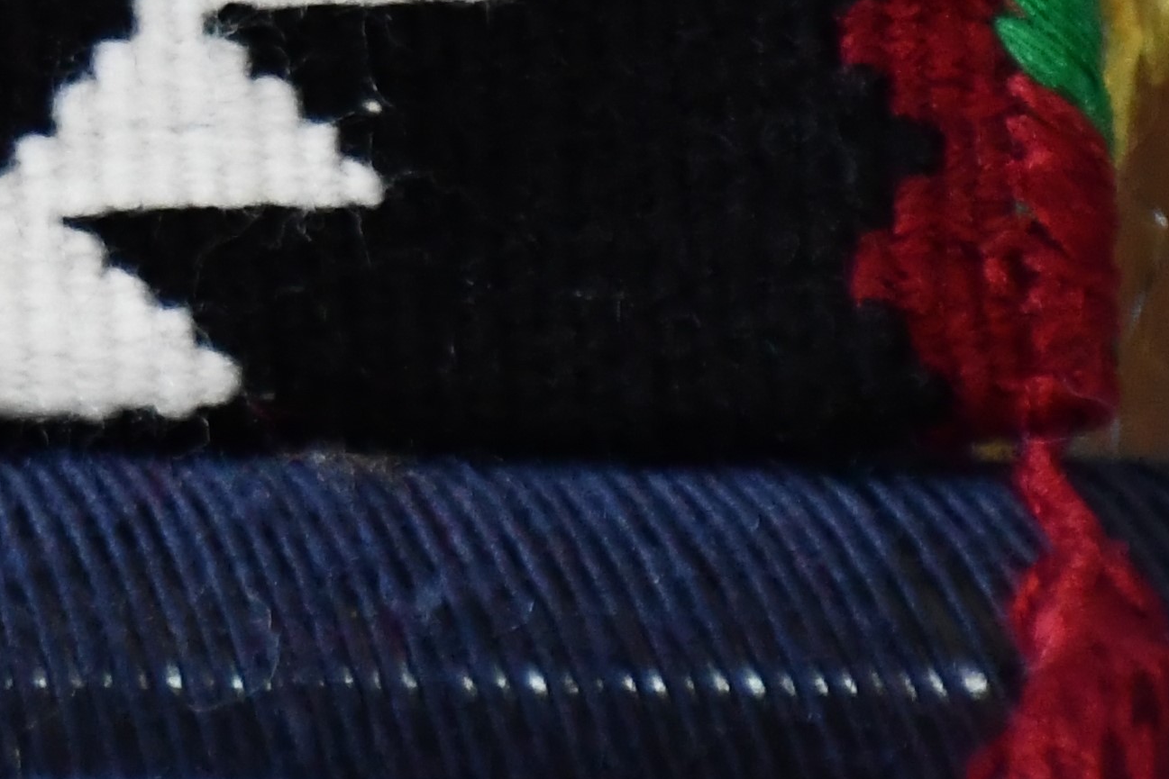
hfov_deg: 3.7
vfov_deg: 2.5
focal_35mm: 545
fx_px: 17698
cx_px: -1154
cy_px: -787
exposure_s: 1/125
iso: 2500
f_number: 5.3
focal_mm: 85
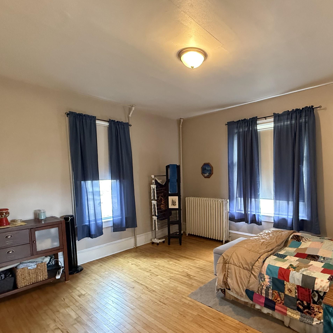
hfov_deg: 73.5
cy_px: 191
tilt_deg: -4.3
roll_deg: +1.7
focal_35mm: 20
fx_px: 218
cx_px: 210
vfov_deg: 74.4
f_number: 2.2
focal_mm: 2.22
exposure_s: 1/60
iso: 800
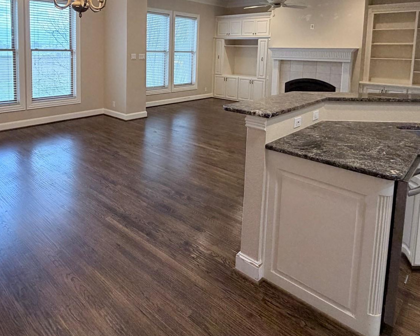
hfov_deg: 67.1
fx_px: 311
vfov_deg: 53.7
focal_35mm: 25
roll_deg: -0.4
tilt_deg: -5.6
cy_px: 76
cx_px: 158
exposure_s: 1/60
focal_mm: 2.22
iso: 250
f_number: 2.2
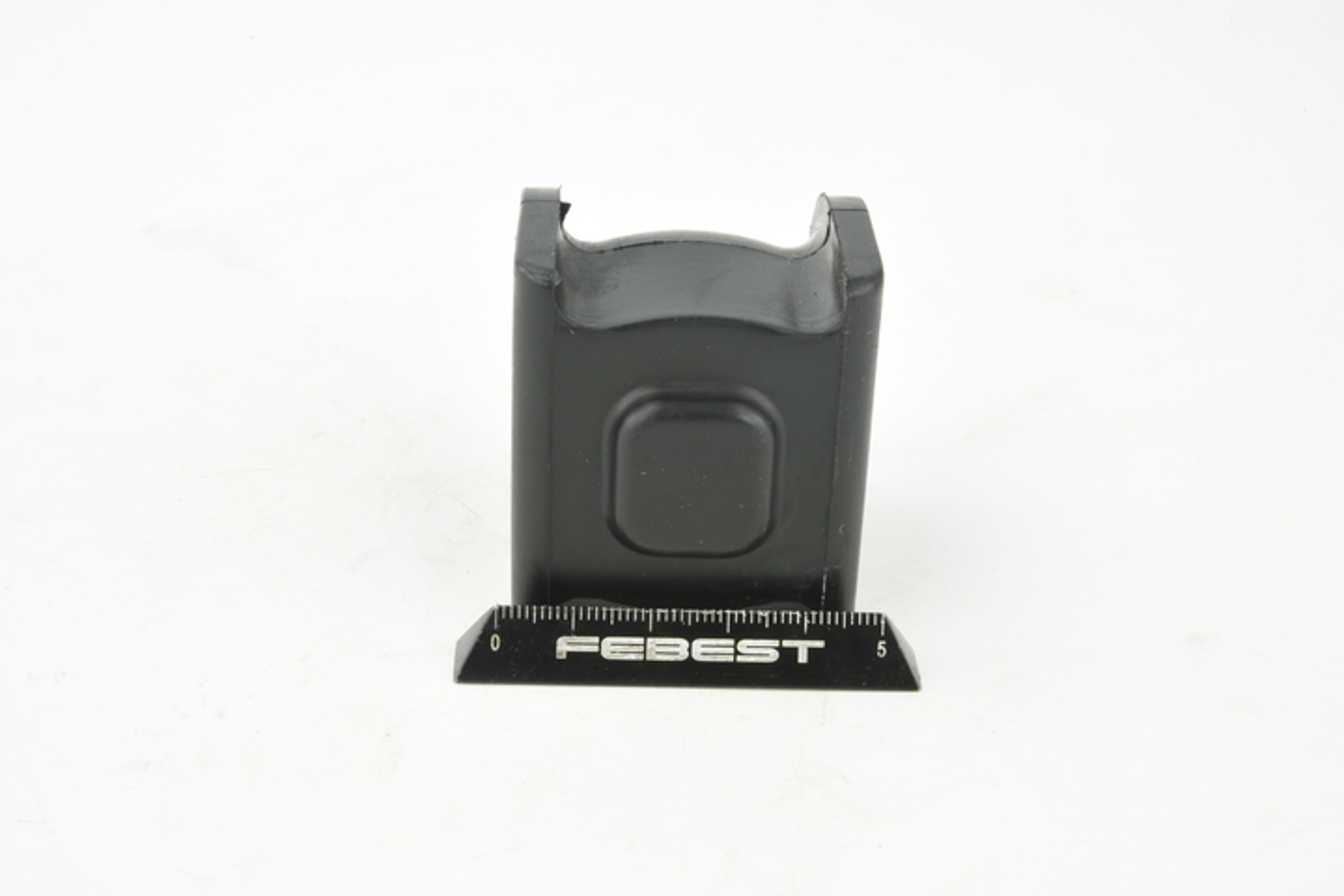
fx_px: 2240
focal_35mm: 60
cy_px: 448
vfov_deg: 22.6
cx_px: 672
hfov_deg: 33.4
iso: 100
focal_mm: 60
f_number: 36
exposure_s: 1/2
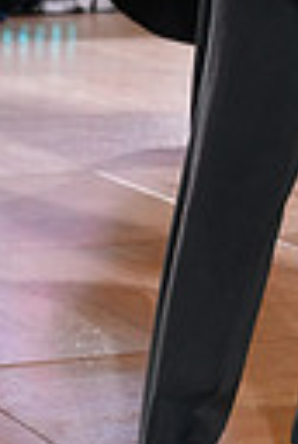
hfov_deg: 6.5
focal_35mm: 208
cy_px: -139
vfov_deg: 9.7
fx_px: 2569
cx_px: 553
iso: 2000
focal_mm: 46
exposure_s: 1/400
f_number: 4
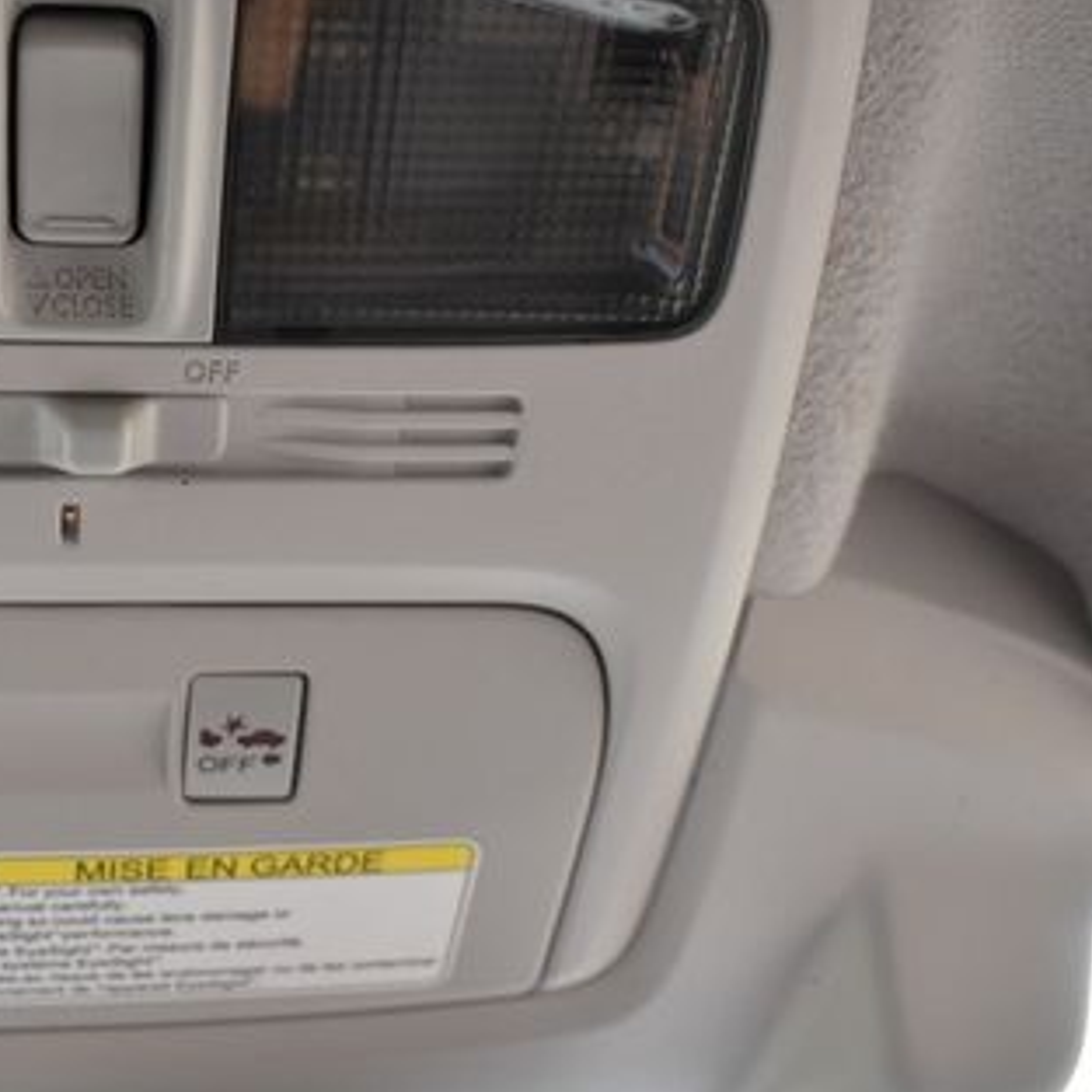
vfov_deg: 36.0
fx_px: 1677
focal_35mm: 47
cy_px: 508
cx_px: 255
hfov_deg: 35.2
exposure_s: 1/250
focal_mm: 18
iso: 400
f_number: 4
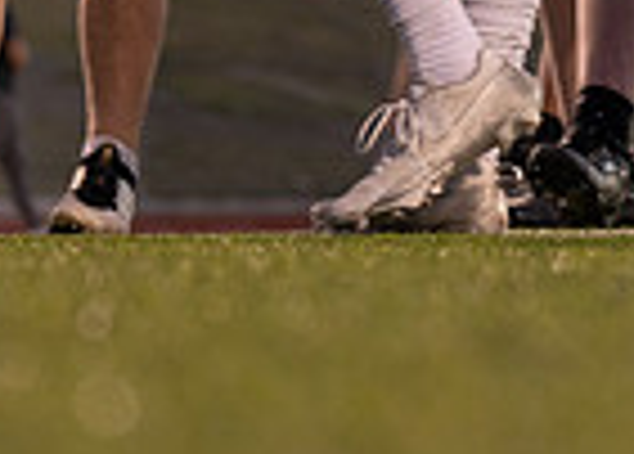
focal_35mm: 367
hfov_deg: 5.5
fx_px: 6615
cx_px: 648
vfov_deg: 3.9
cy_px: -428
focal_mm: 79
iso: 800
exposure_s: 1/500
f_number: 2.8
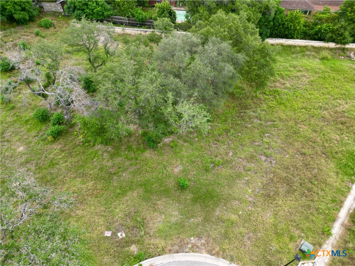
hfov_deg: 71.6
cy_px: 133
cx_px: 178
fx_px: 246
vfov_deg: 56.8
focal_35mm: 24
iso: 100
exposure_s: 1/640
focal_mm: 6.72
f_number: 1.7
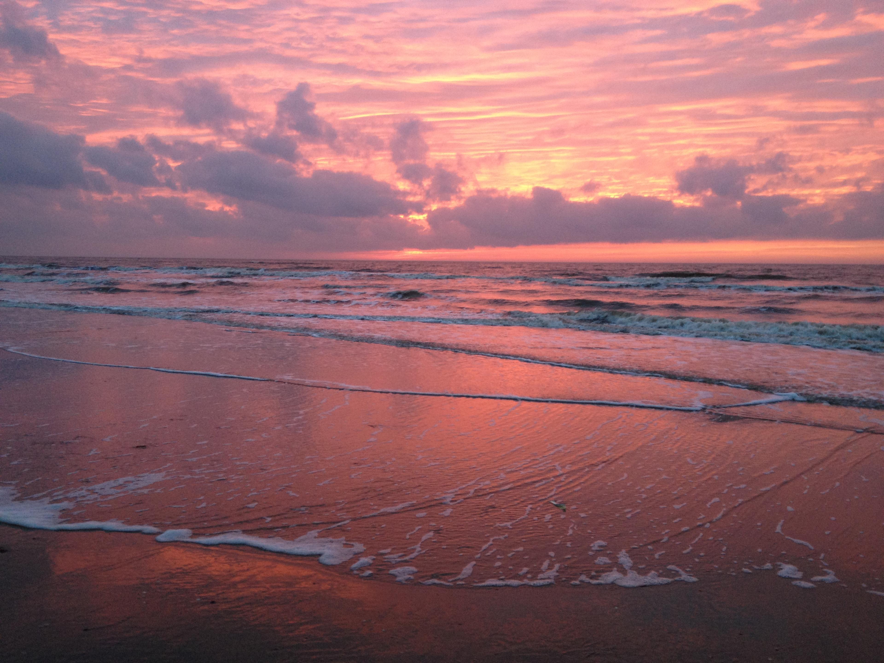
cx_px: 442
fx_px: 894
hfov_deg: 52.6
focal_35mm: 35
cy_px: 332
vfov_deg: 40.7
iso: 100
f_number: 2.4
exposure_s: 1/20
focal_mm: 4.28
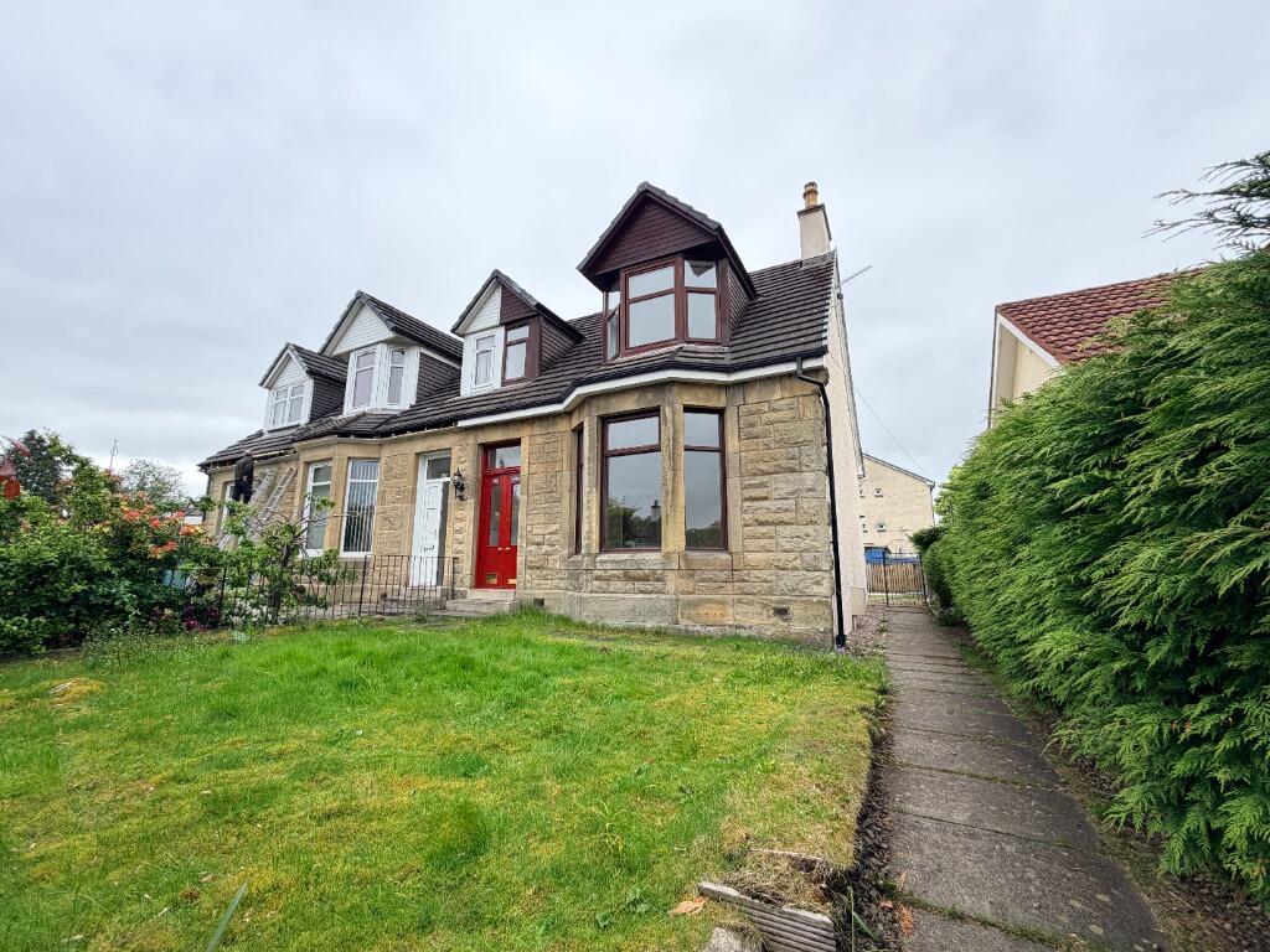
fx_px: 514
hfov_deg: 102.1
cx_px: 635
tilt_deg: +10.9
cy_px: 476
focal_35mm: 14
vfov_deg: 85.7
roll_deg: +0.4
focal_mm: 2.22
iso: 50
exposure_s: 1/502
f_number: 2.2
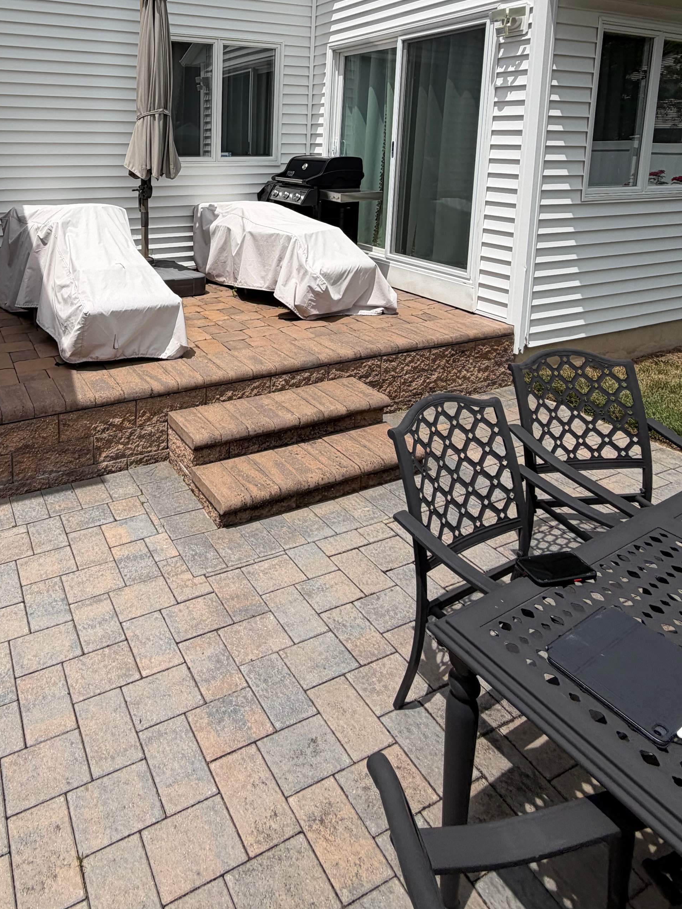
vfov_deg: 70.6
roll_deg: +1.2
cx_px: 158
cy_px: 215
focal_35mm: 22
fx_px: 578
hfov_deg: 57.5
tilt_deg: -8.8
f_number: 2.2
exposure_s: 1/1145
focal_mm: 2.22
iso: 20
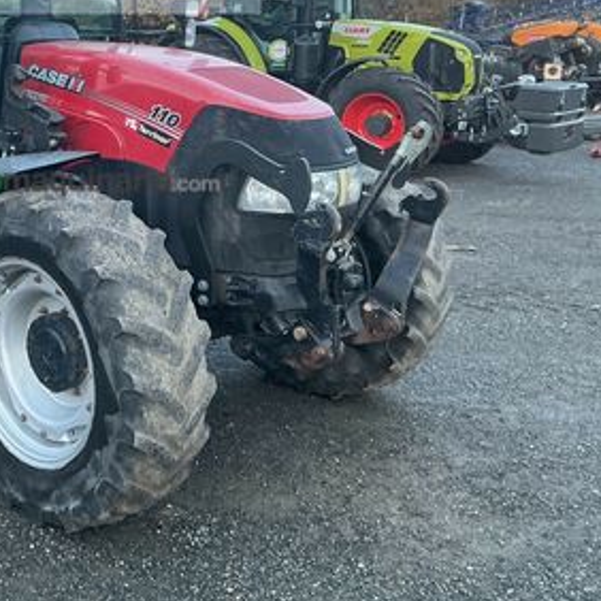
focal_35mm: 50
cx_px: 61
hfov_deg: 32.4
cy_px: 179
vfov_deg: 33.6
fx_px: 982
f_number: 1.8
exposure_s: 1/60
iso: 80
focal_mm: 3
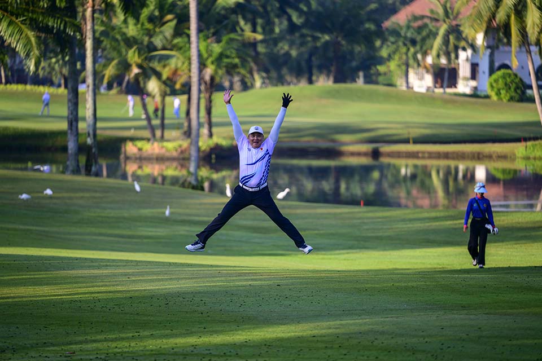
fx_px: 3011
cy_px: 180
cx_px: 271
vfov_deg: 6.9
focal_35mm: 200
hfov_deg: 10.3
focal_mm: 200
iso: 500
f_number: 2.8
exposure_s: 1/3200
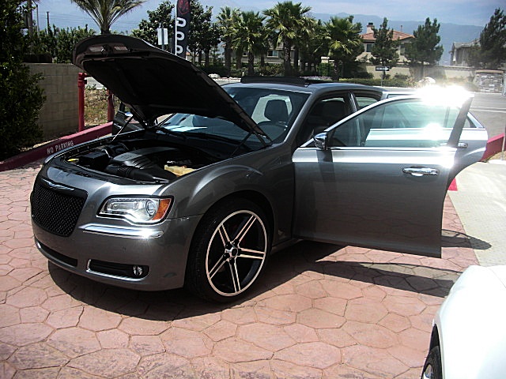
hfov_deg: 51.4
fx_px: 526
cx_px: 253
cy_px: 190
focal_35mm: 36
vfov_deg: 39.7
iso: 50
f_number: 2.8
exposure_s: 1/800
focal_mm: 6.3
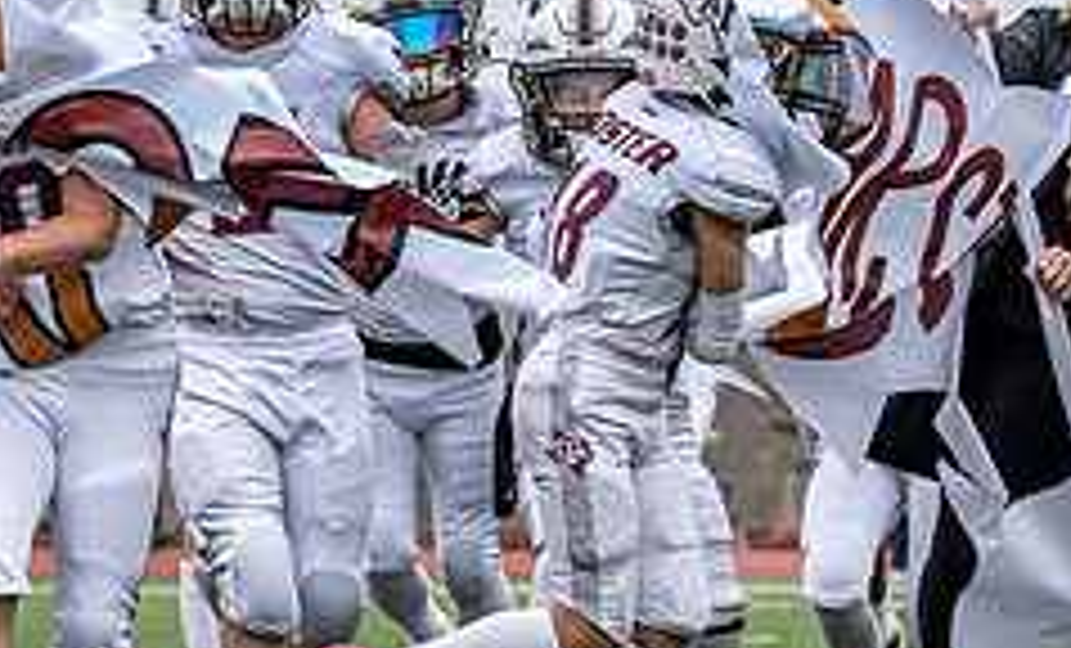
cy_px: 306
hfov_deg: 6.1
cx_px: 124
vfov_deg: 3.7
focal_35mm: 349
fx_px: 10096
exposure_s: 1/1250
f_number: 2.8
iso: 500
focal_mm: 70
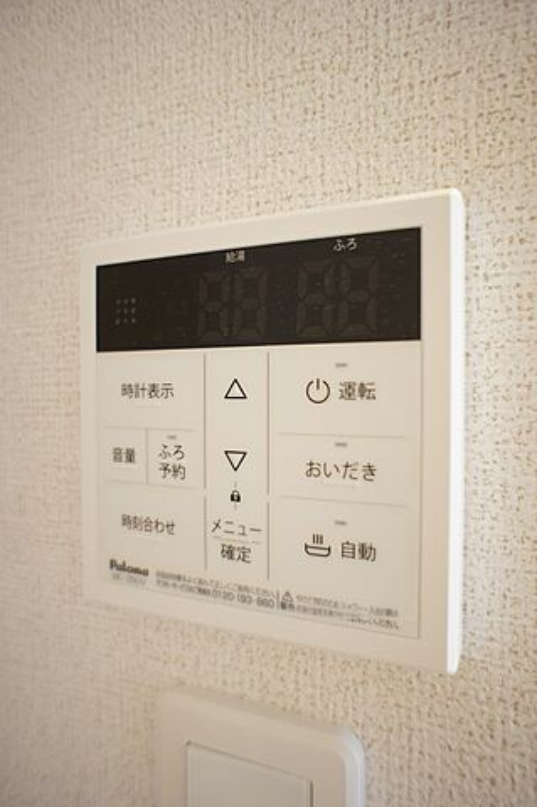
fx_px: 538
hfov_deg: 53.0
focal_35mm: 24
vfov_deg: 73.8
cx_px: 268
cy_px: 404
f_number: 2.8
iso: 400
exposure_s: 1/30
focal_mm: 16
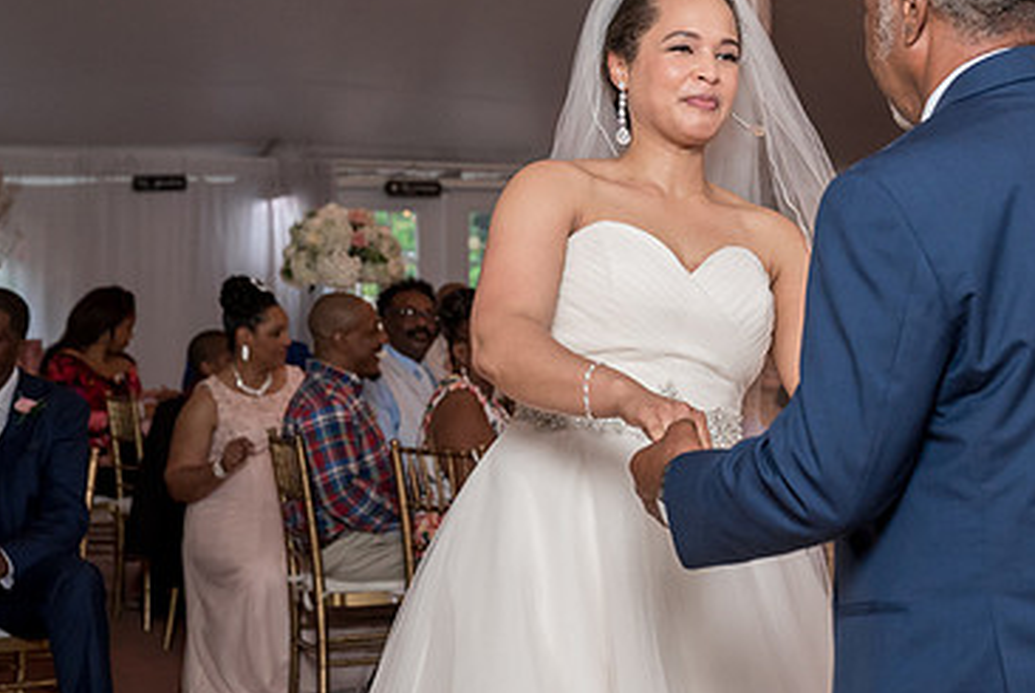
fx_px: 2504
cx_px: 696
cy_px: 288
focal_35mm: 87
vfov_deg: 15.7
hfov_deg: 23.2
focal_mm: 45
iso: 2000
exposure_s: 1/200
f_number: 4
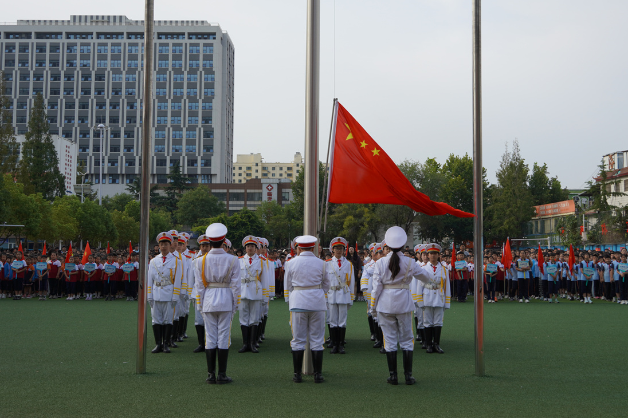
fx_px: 802
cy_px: 190
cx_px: 326
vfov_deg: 29.2
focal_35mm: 46
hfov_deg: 42.7
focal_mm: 28
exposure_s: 1/400
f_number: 4.5
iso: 100
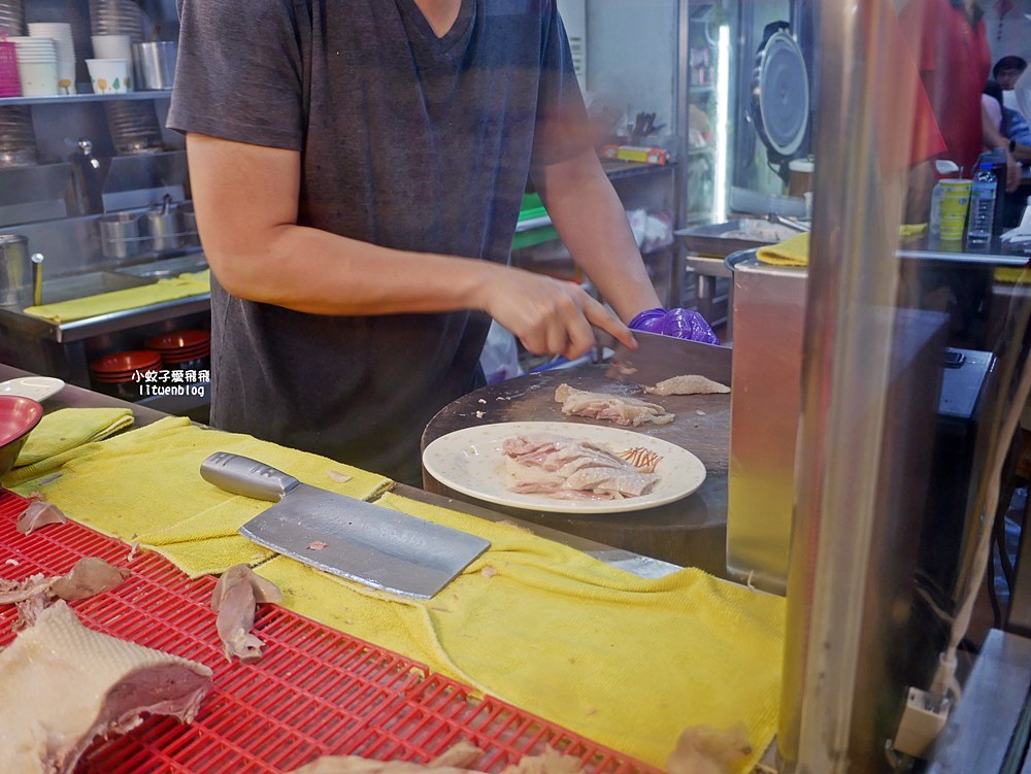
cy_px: 387
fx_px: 834
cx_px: 516
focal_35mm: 28
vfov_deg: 49.8
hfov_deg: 63.4
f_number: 2.5
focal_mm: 14
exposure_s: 1/100
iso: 200
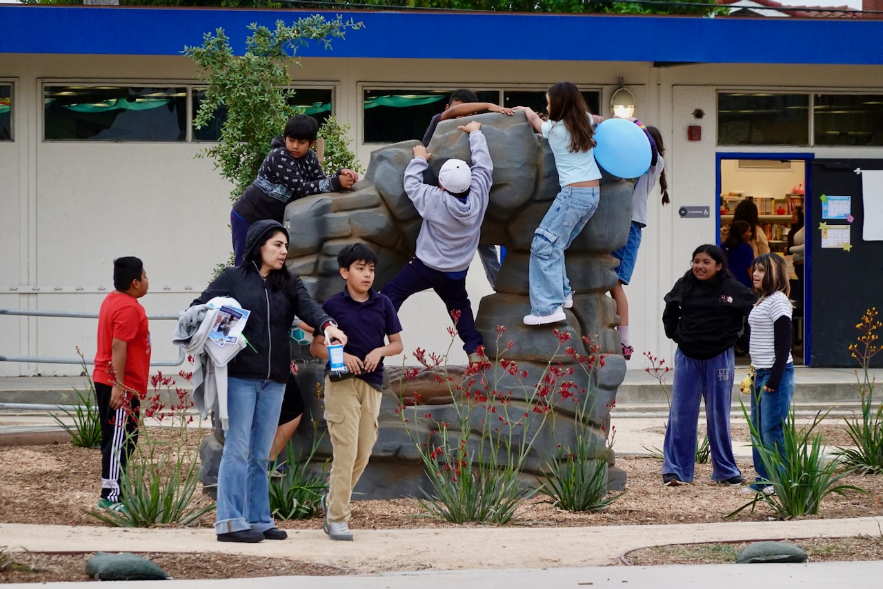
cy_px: 294
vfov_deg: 8.4
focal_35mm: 163
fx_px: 3999
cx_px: 442
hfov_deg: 12.6
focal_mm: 58.92
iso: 640
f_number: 4.5
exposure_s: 1/200
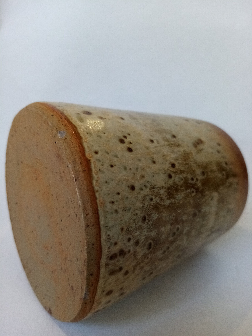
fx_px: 252
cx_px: 126
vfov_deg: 67.3
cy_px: 168
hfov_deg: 53.1
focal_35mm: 26
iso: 119
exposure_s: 1/33.3
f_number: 1.8
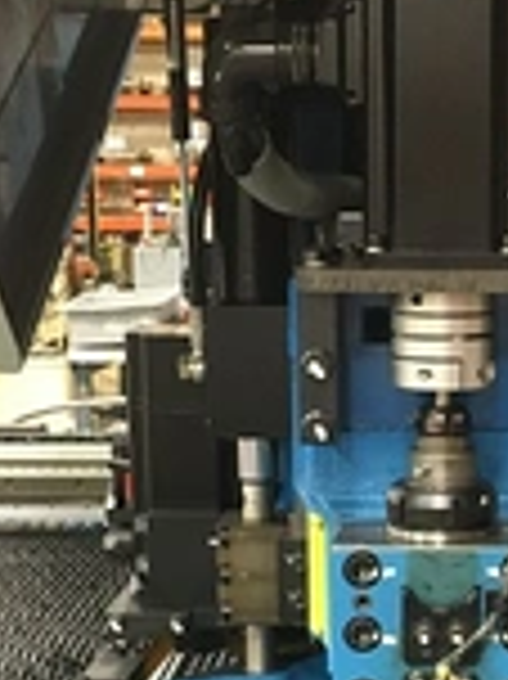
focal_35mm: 77
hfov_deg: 18.8
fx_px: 1509
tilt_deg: -13.5
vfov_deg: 25.1
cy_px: 509
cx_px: 450
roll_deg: -1.3
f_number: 2.2
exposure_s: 1/24
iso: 200
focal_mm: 4.15
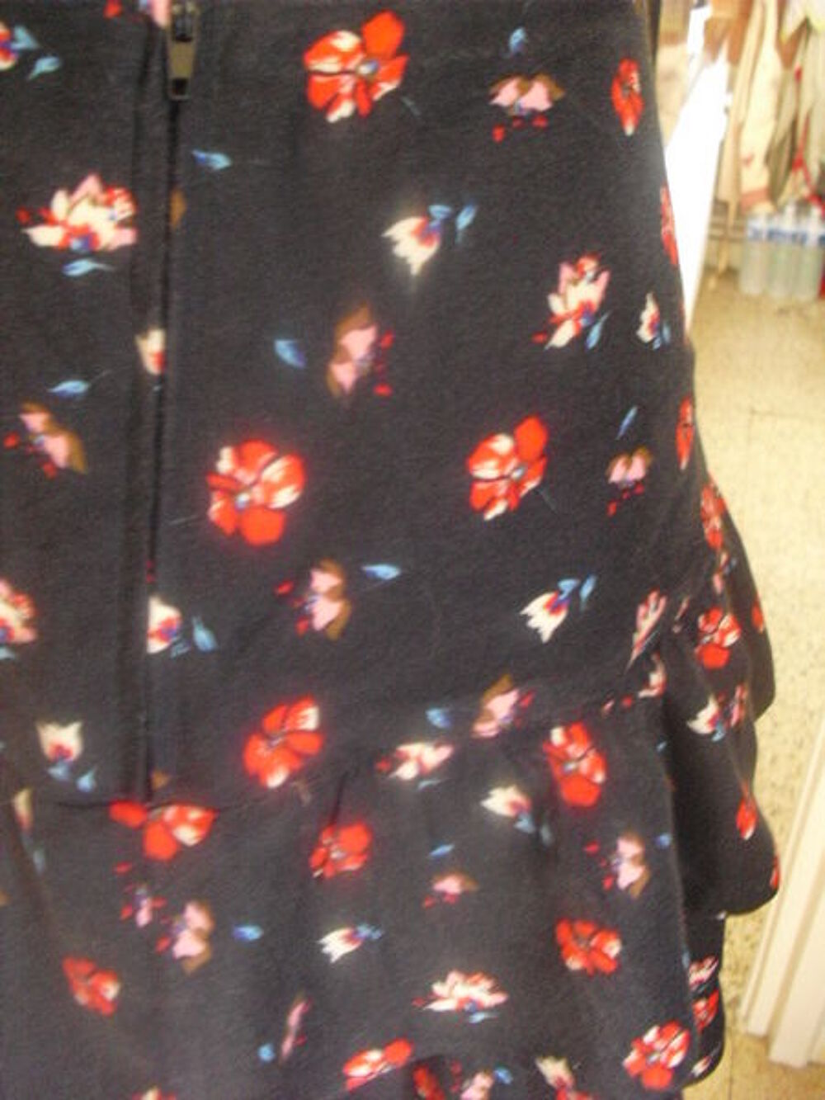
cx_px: 412
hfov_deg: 39.7
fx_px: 1144
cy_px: 550
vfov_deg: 51.4
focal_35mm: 36
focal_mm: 6.3
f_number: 3.1
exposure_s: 1/8
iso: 800
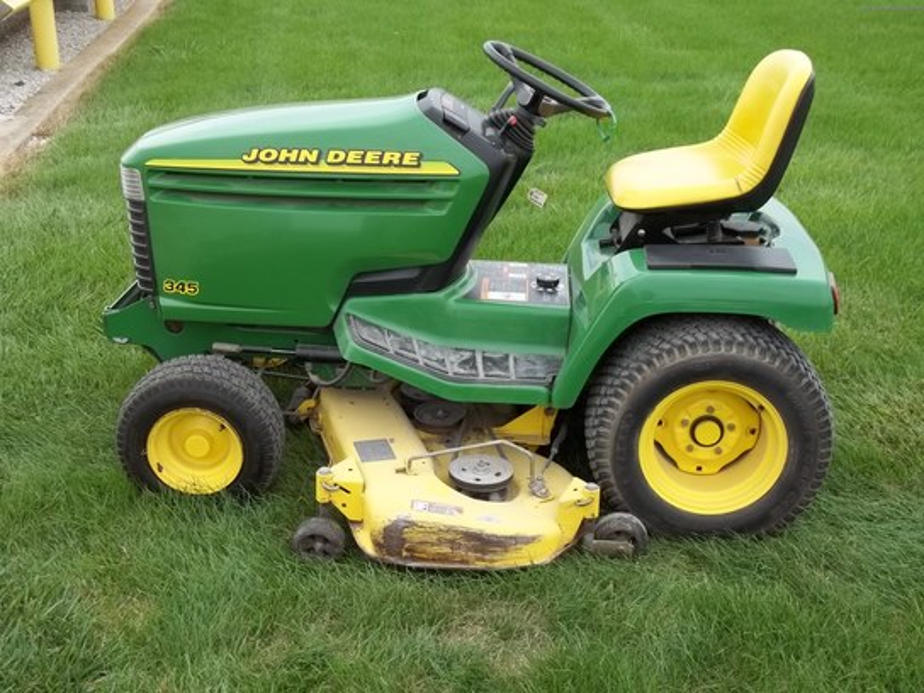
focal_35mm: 46
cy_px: 346
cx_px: 462
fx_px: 1228
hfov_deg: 41.2
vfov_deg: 31.5
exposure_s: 1/250
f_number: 3.7
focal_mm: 8.3
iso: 64
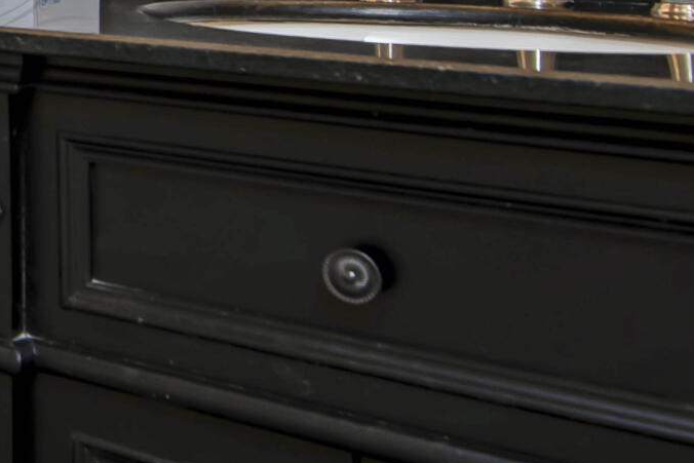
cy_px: -90
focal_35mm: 71
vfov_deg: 18.2
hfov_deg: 20.4
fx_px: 1369
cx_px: -547
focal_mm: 16
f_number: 6.7
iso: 200
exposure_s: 1/6
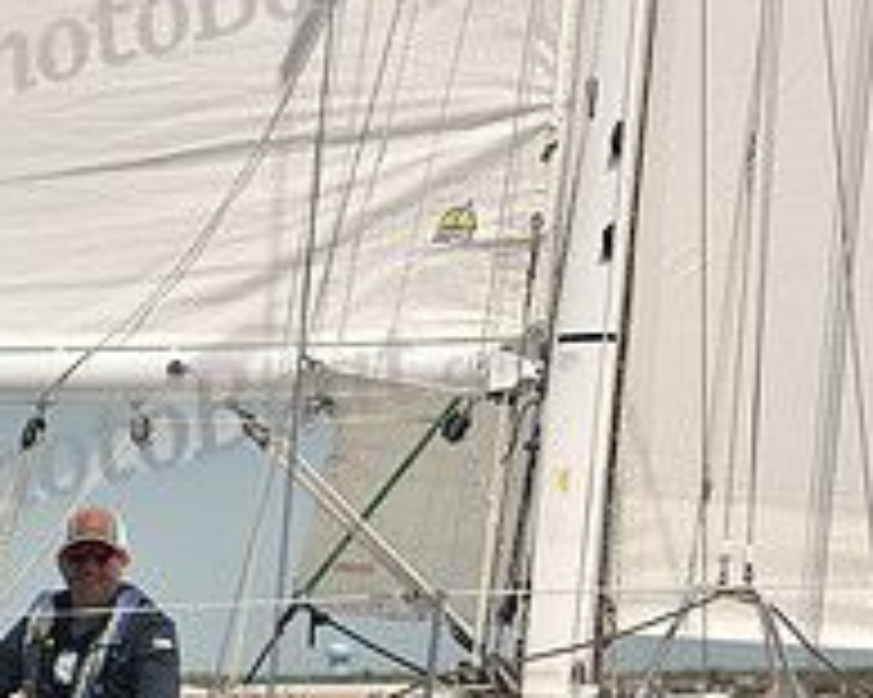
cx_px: -324
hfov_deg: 6.8
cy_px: 714
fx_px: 7257
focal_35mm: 281
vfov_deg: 5.5
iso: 250
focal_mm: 100
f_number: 5.6
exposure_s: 1/800
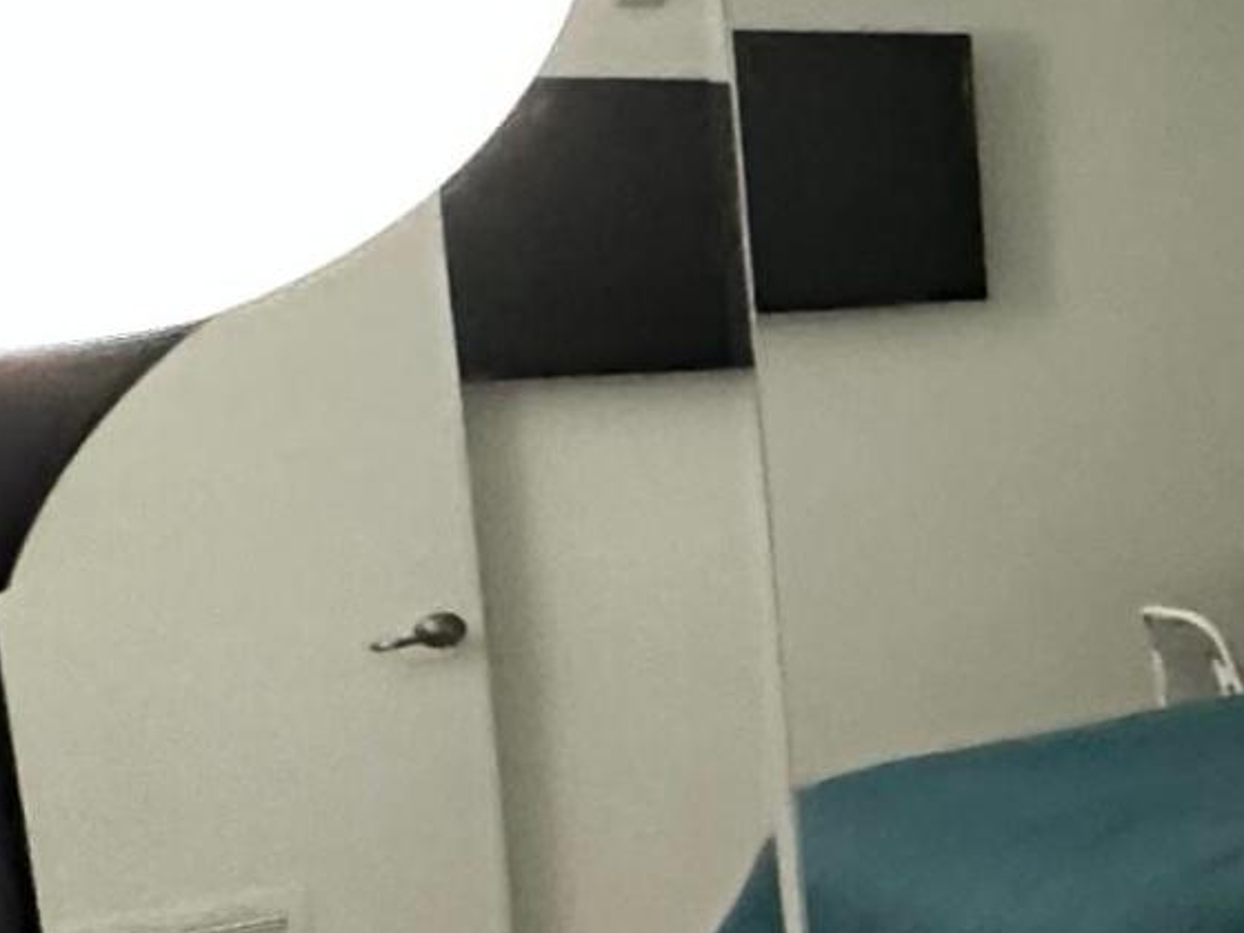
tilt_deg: -4.9
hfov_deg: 16.9
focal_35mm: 72
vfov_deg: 20.4
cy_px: 393
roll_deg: +0.1
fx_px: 2587
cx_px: 2690
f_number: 2.2
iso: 800
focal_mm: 2.22
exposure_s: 1/60
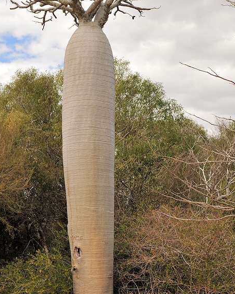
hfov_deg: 25.7
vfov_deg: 31.9
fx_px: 513
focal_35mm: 59
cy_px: 162
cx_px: 79
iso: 400
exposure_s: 1/640
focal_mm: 35
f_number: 11
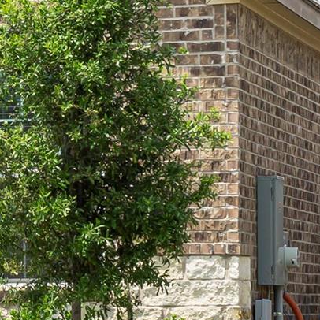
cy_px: 46
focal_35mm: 283
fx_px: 2960
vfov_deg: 6.2
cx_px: -379
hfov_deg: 6.0
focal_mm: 44
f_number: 5.6
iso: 160
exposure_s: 1/1250
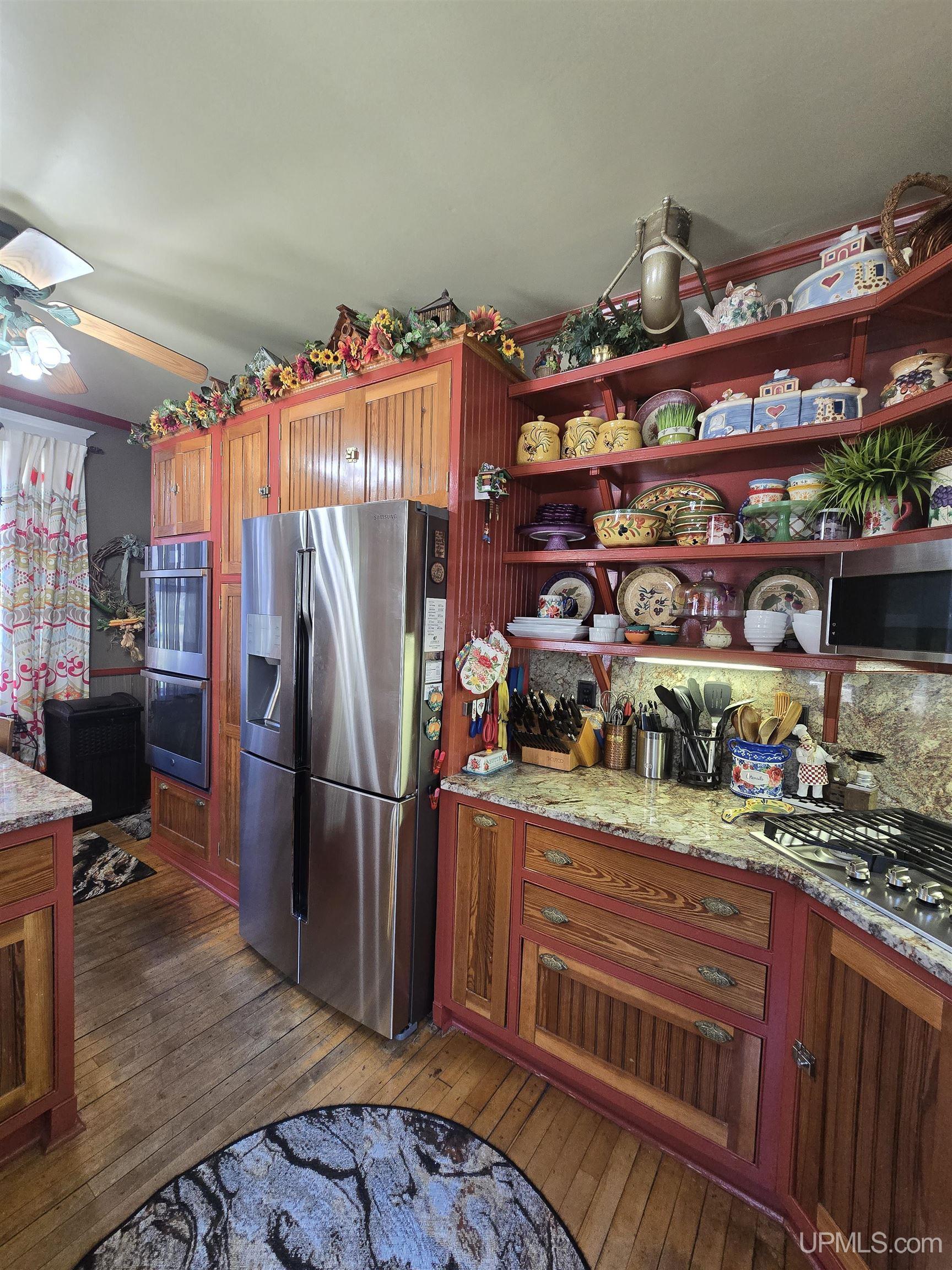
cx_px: 476
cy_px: 635
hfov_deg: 89.9
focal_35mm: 13
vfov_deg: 106.2
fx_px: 477
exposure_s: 1/60
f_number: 2.2
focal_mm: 2.2
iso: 320
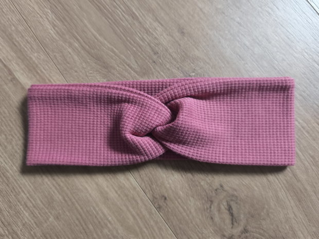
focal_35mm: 23
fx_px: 212
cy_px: 120
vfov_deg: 58.9
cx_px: 160
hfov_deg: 73.9
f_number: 1.6
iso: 800
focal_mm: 6.57
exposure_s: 1/50
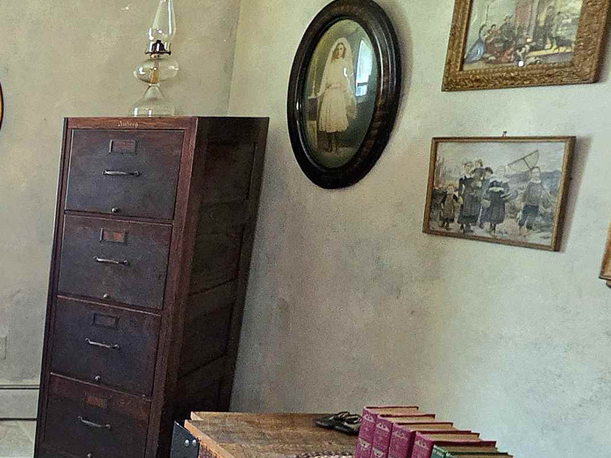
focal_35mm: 38
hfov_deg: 31.5
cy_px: 296
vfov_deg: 37.4
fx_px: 671
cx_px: -253
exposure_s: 1/120
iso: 200
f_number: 1.9
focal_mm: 2.2
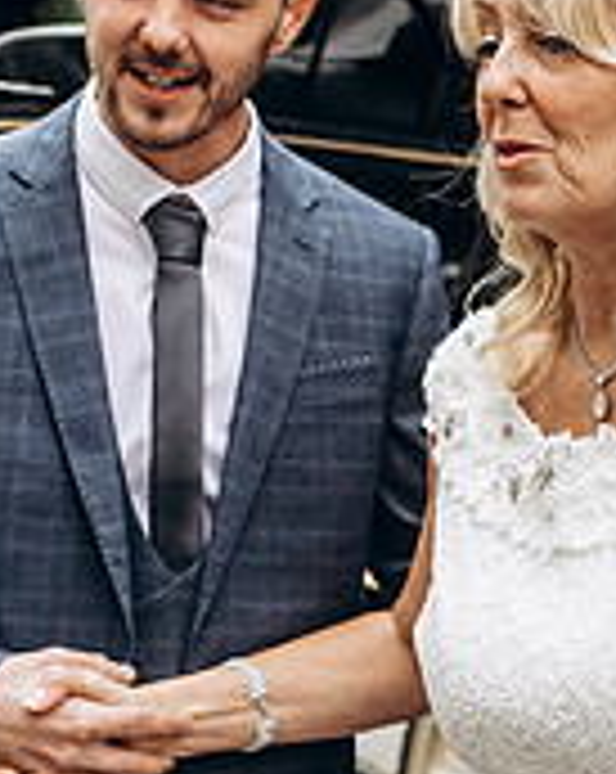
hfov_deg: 13.6
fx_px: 2536
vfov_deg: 17.3
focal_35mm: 111
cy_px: 500
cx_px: 634
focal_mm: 35
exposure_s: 1/320
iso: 100
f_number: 2.8
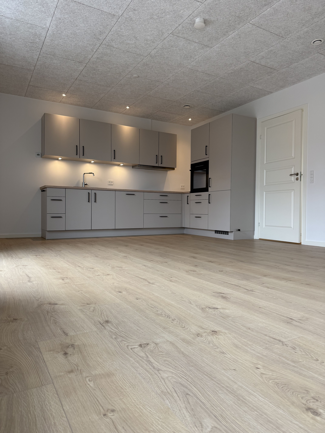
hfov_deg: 56.8
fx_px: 300
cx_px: 162
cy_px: 216
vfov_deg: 71.6
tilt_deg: -2.0
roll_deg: -0.8
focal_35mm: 24
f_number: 1.78
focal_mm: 6.76
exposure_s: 1/121
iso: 100
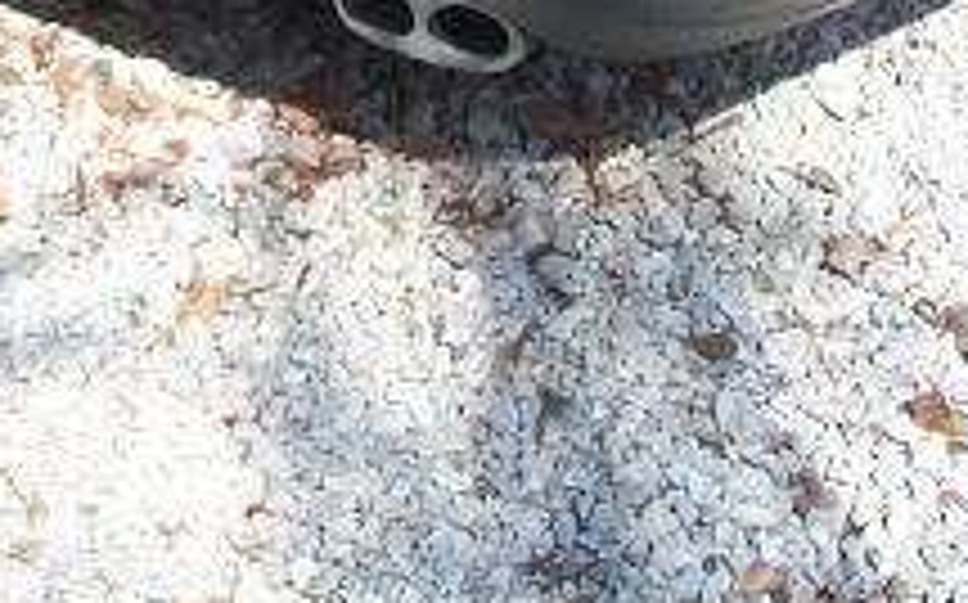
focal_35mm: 117
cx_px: 243
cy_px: -436
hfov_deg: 17.7
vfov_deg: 10.6
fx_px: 3084
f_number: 2.8
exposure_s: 1/320
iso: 64
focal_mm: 7.8
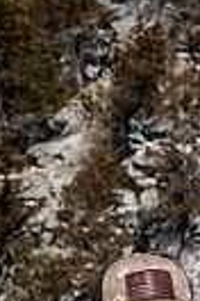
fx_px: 3550
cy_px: 483
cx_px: 218
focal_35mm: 426
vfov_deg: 4.8
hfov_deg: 3.2
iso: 800
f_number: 18
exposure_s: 1/1000
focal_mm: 125
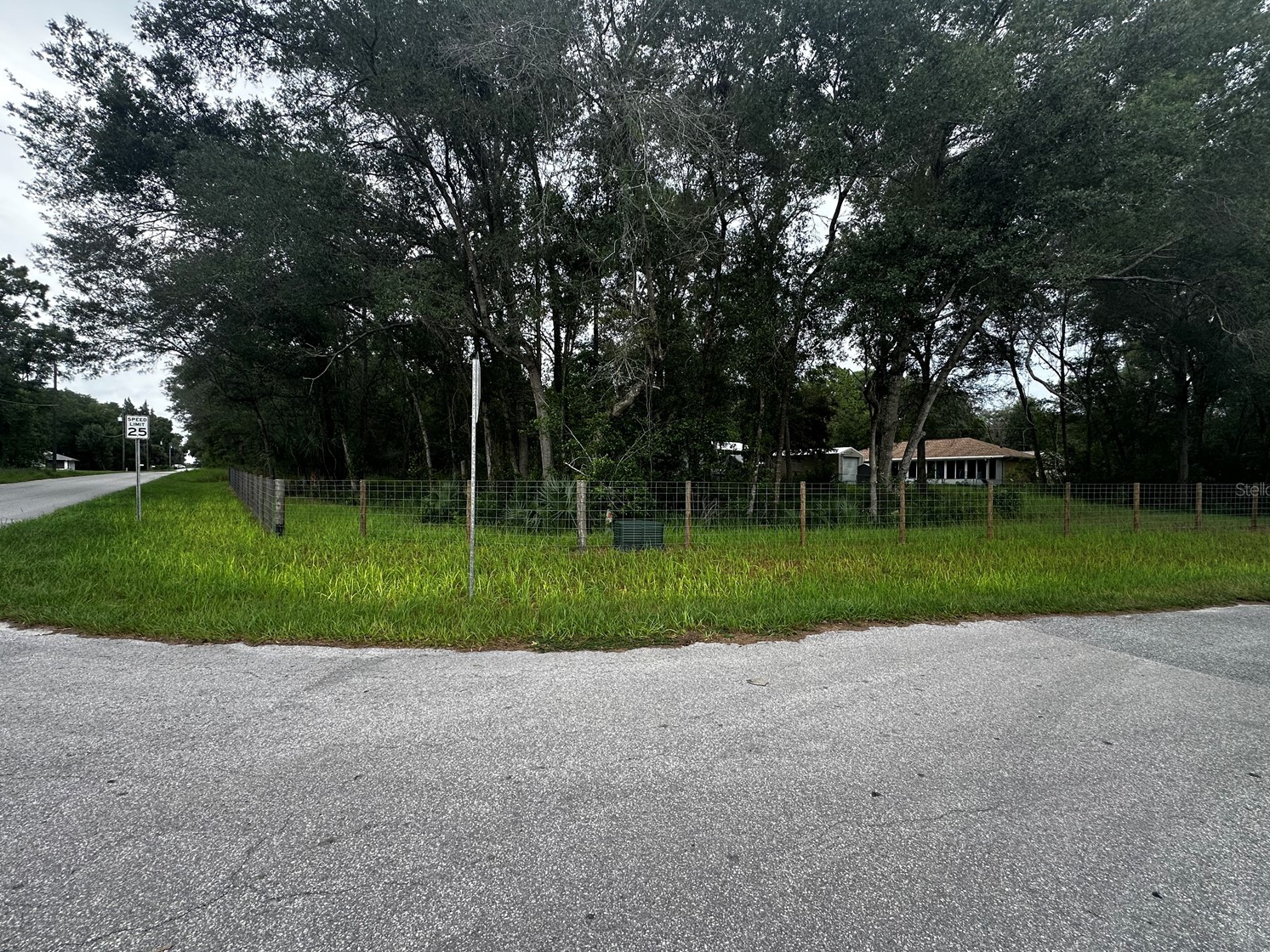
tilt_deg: -0.1
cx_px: 635
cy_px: 489
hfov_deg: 98.2
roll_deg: -0.6
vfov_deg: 81.7
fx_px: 550
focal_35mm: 15
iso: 40
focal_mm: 2.22
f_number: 2.2
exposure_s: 1/317
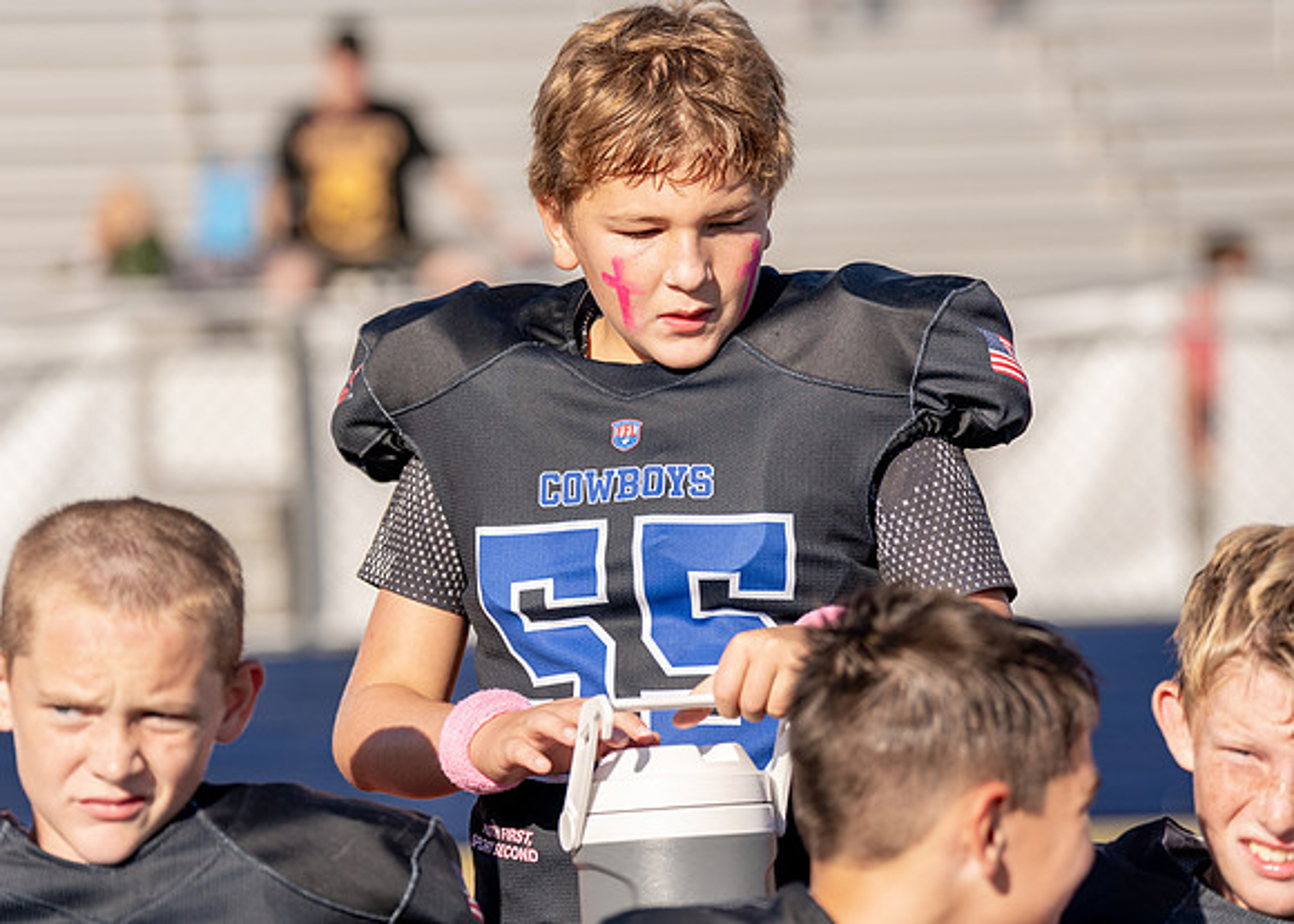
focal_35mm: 154
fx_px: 5673
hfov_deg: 13.0
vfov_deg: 9.3
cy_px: 351
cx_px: 637
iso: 160
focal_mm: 118
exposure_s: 1/3200
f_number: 2.8
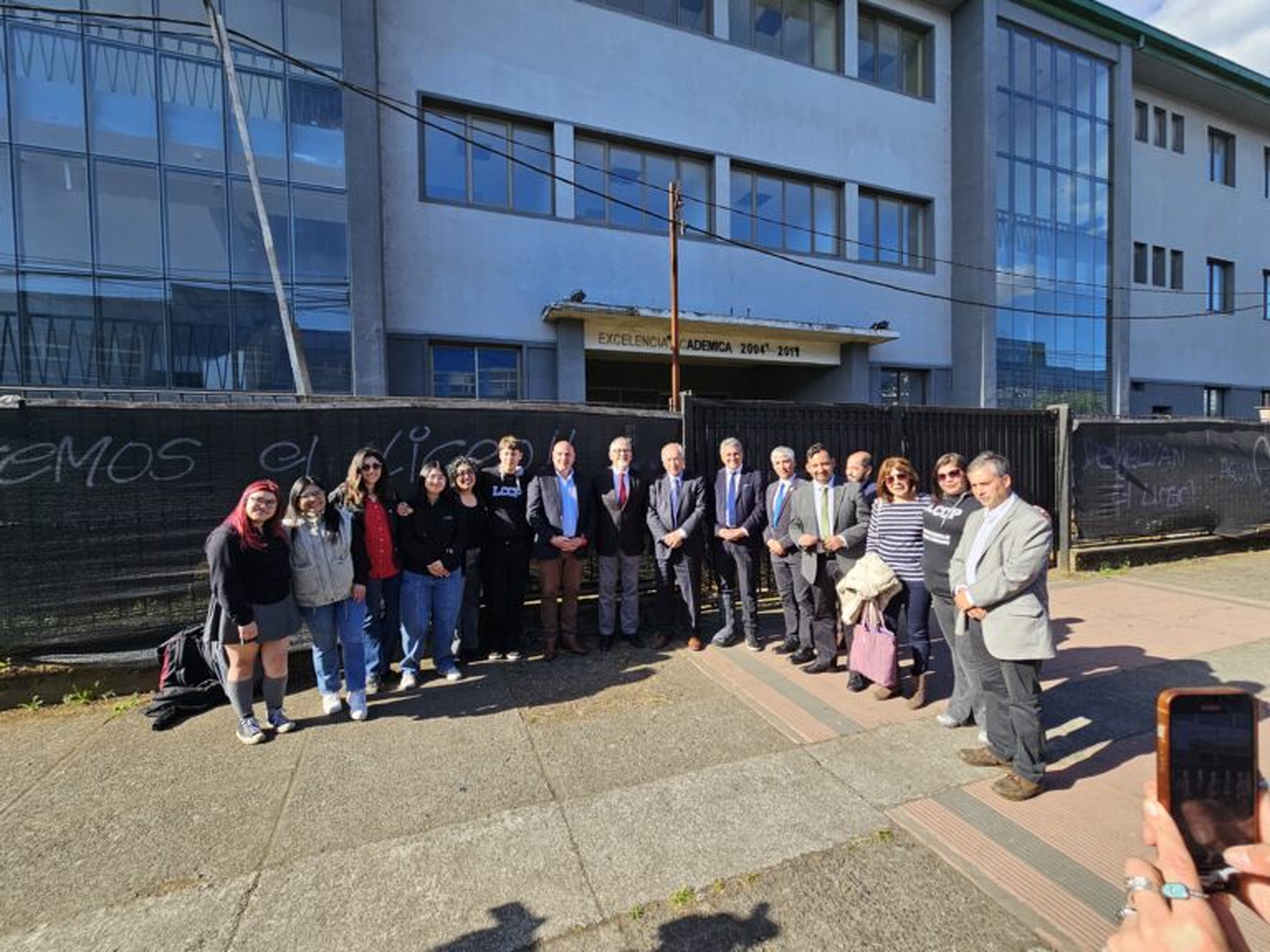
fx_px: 477
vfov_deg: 89.9
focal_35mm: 13
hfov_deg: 106.2
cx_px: 635
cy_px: 476
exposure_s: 1/833
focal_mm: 2.2
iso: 50
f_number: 2.2
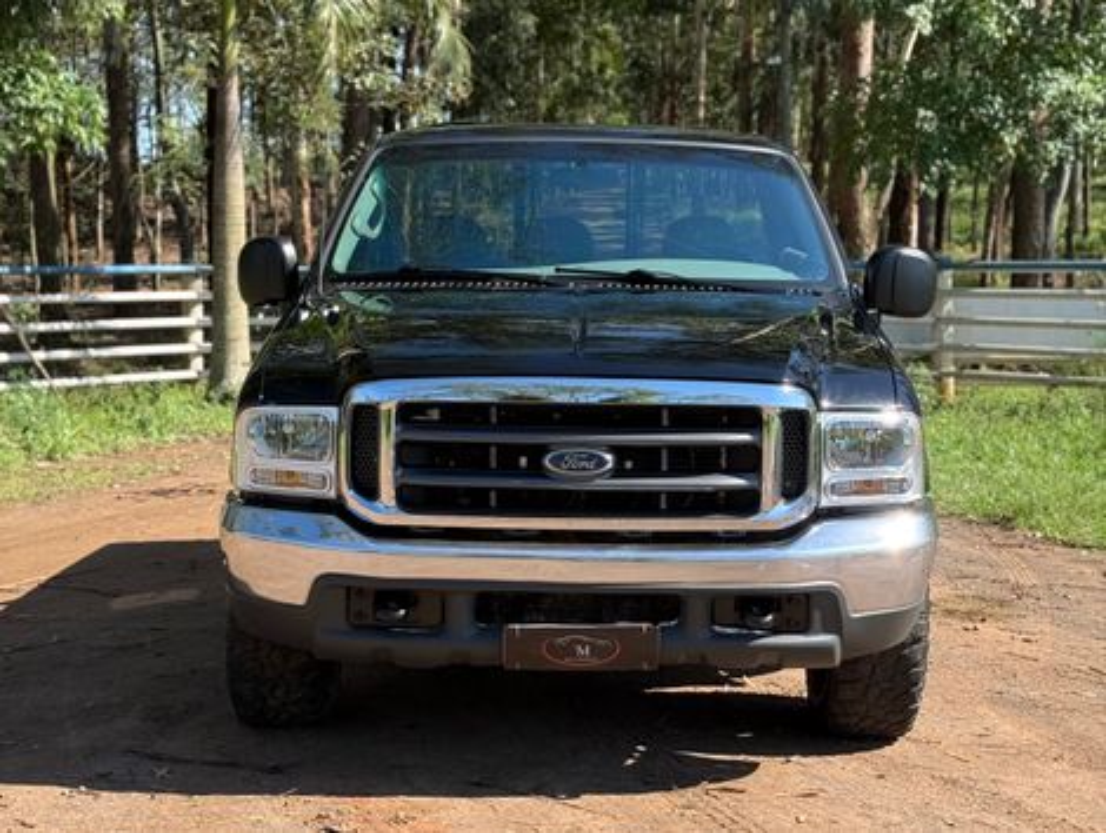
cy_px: 416
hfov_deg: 39.6
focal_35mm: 48
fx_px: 1536
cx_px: 553
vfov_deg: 30.3
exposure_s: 1/1307
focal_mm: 6.76
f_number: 1.78
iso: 100
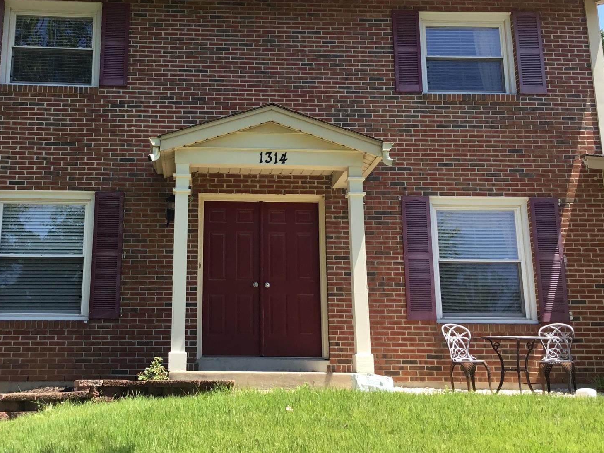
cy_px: 224
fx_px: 593
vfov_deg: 41.8
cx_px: 280
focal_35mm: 34
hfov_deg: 53.9
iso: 25
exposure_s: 1/382
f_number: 2.4
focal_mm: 3.3
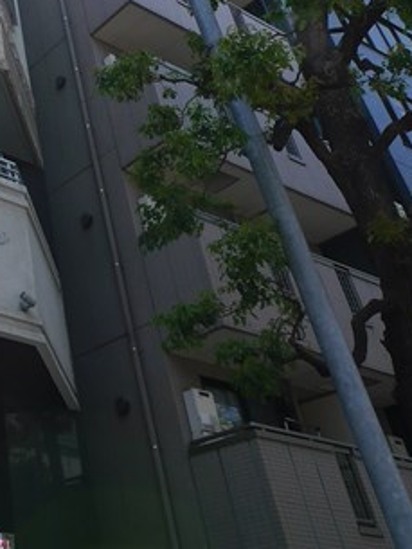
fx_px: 745
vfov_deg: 39.0
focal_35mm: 47
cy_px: 117
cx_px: -112
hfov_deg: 26.6
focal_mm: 7
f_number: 6.3
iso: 160
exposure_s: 1/320
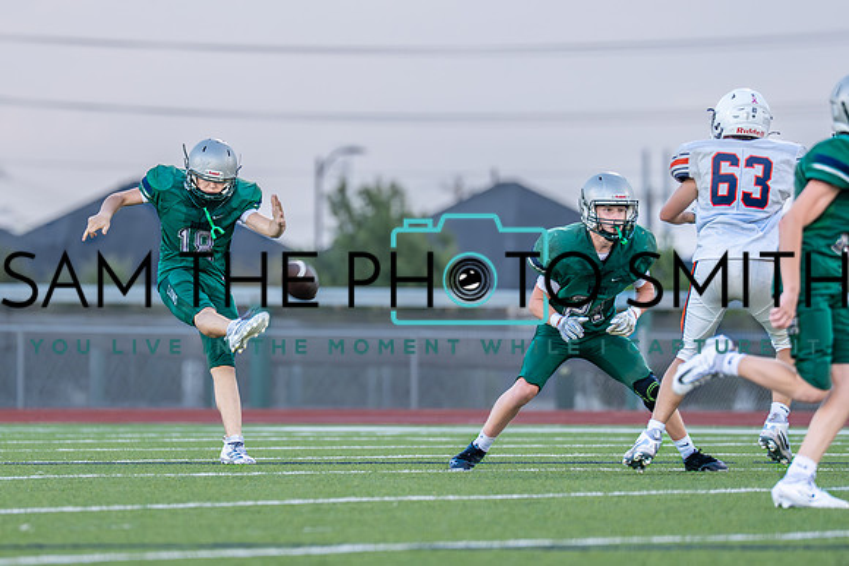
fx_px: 9518
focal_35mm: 404
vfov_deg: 3.4
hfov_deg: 5.1
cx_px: 309
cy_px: 252
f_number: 2.8
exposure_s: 1/1000
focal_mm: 200
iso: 800
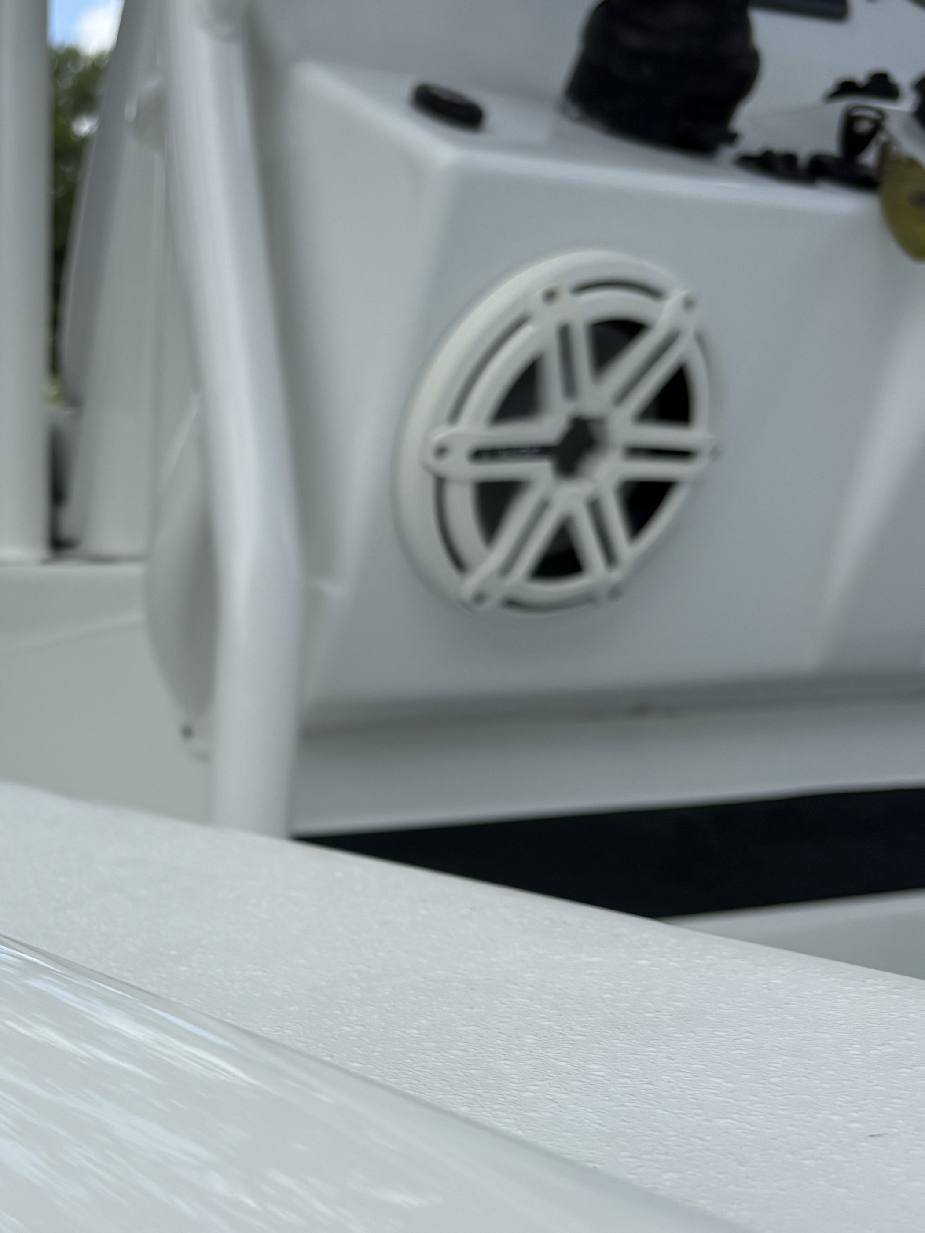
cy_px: 800
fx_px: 1888
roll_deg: -0.2
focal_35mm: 53
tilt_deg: -7.2
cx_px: 96
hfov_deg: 26.6
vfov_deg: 35.9
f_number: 1.6
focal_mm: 5.96
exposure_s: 1/3125
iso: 50
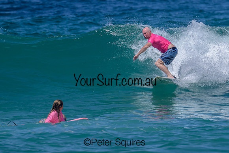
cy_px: 69
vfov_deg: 1.3
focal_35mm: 1081
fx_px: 6875
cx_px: 155
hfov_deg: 1.9
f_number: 11
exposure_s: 1/2000
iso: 720
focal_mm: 800
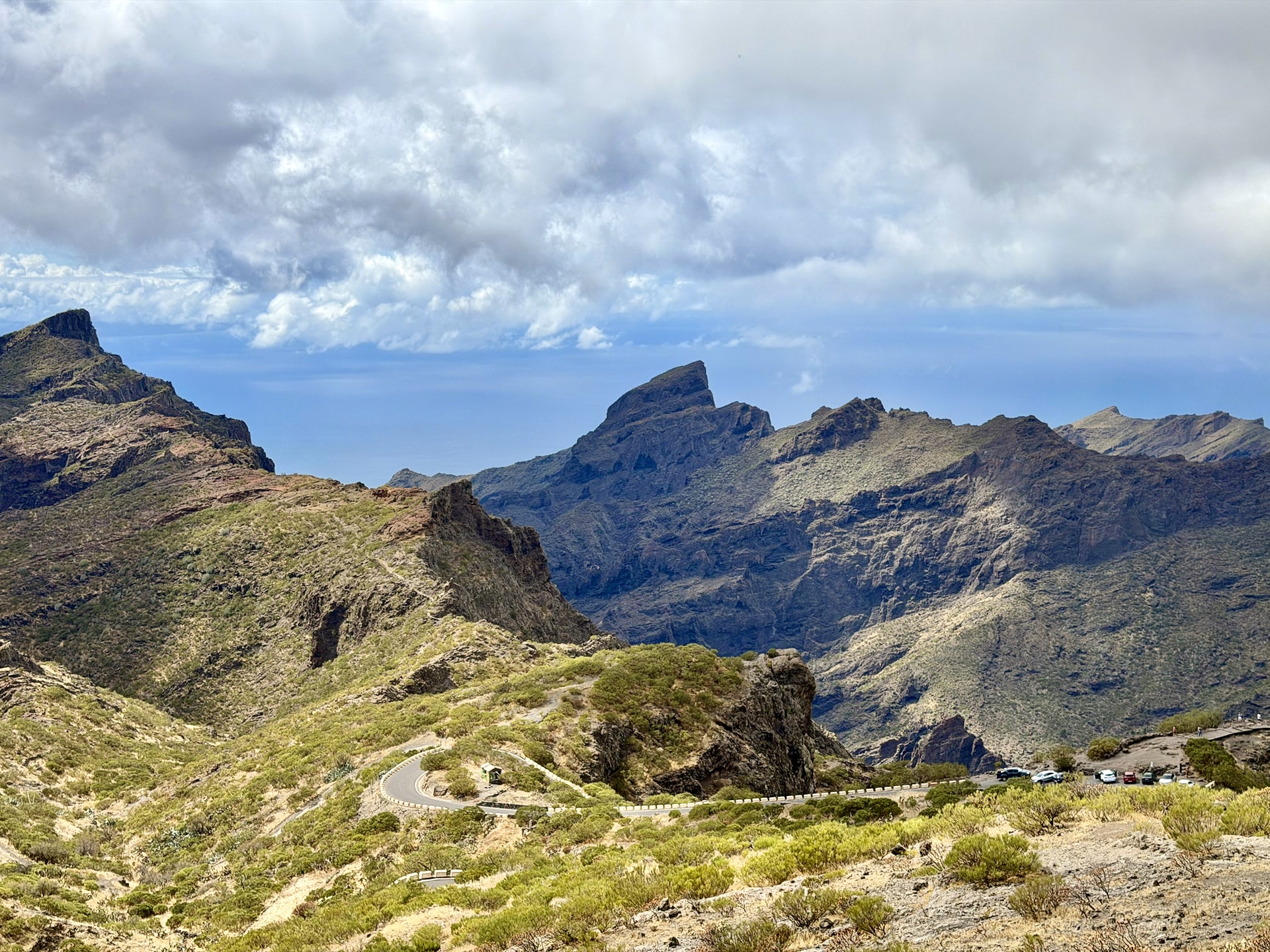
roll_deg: +0.7
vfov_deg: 30.3
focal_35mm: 48
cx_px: 635
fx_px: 1761
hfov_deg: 39.7
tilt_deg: -6.1
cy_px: 476
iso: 64
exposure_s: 1/6024
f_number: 1.78
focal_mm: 6.76
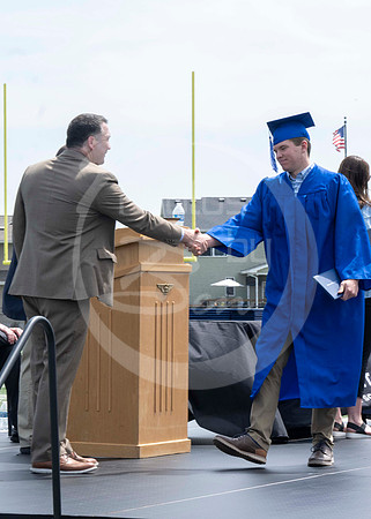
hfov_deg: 9.8
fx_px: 2156
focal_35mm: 146
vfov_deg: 13.7
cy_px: 184
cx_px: 70
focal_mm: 70
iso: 200
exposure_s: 1/250
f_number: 13
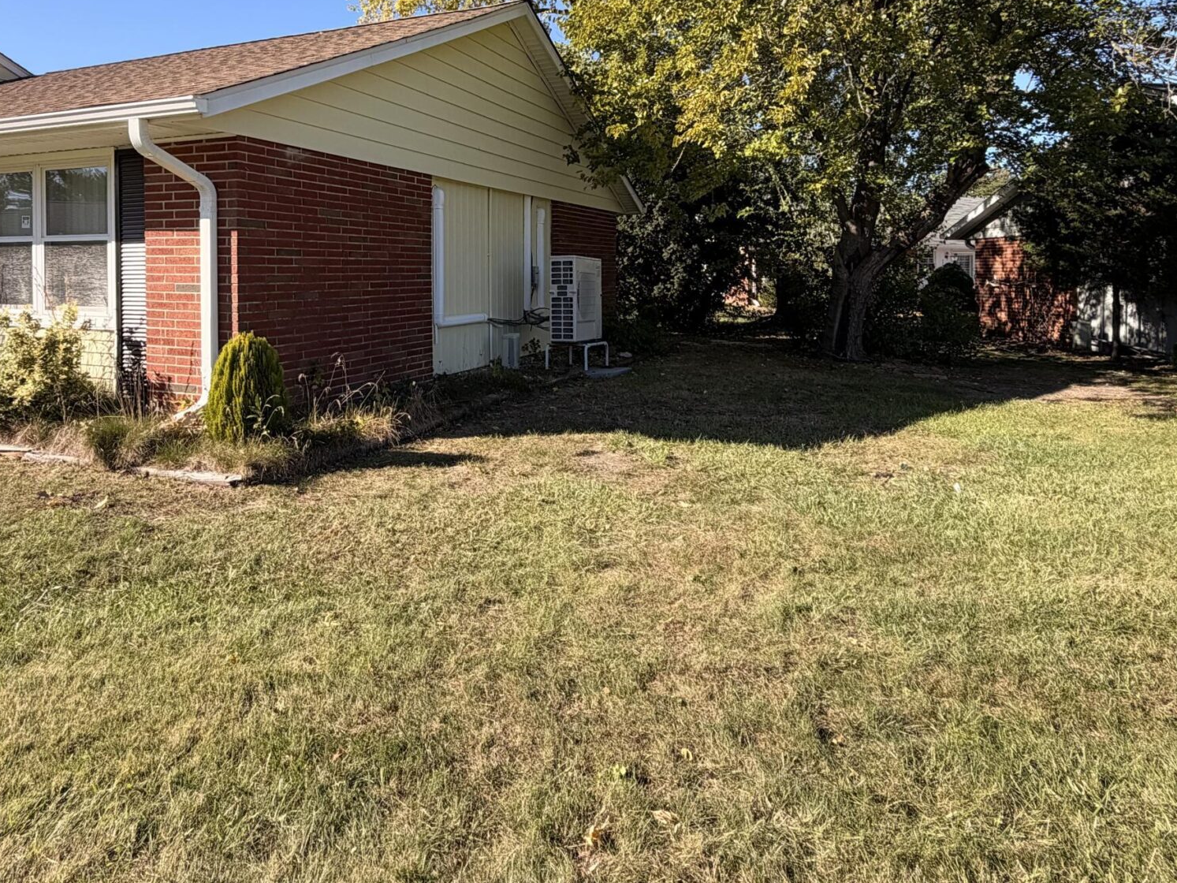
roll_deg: -0.9
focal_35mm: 24
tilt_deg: -0.5
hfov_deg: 71.4
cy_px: 278
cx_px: 531
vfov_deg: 55.4
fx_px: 816
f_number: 2.2
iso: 40
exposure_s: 1/686
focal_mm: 2.22
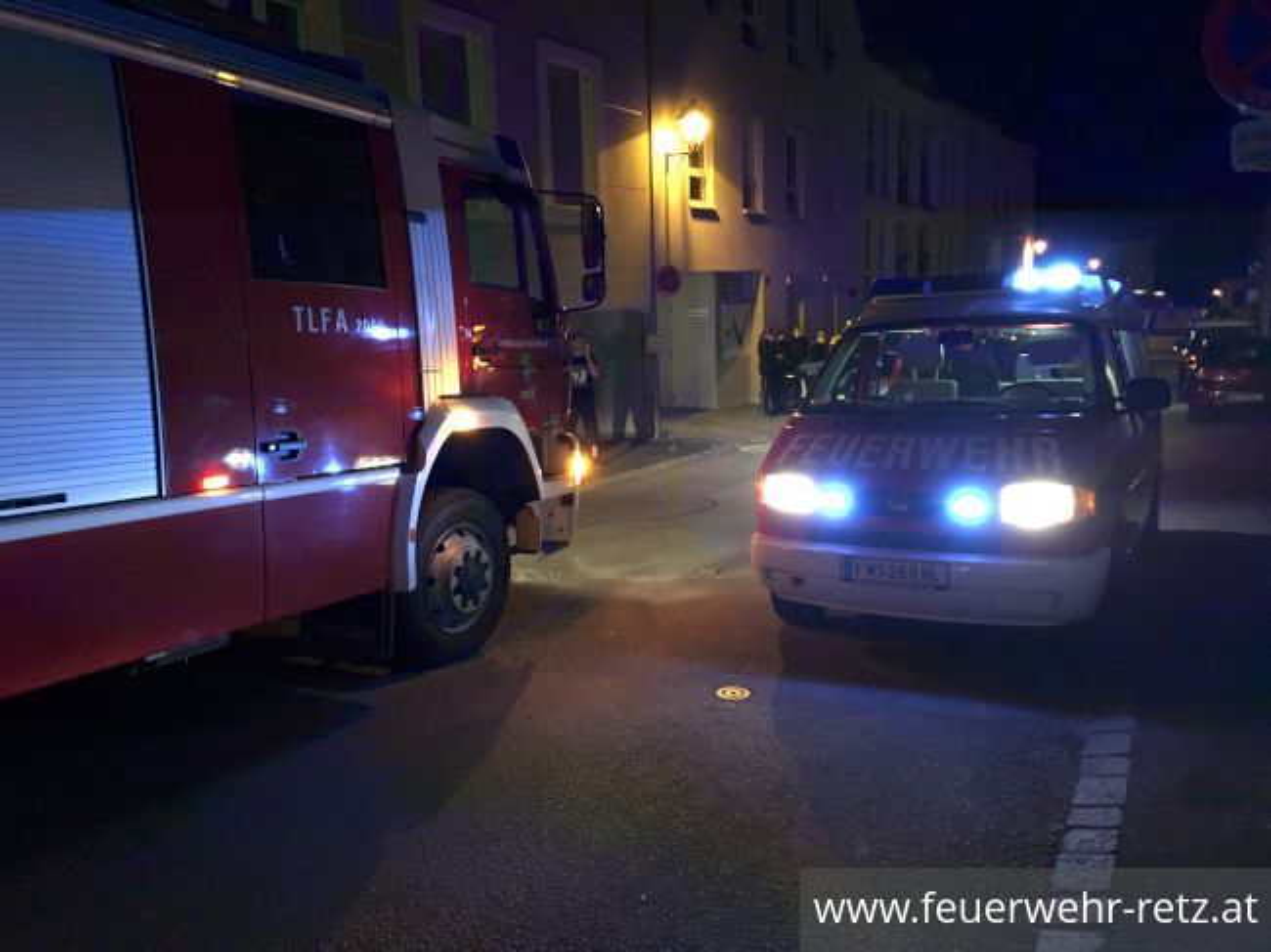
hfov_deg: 61.7
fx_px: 1064
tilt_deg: -11.5
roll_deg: +1.9
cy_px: 476
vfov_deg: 48.2
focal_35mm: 29
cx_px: 636
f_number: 2.2
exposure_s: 1/17
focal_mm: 4.15
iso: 640
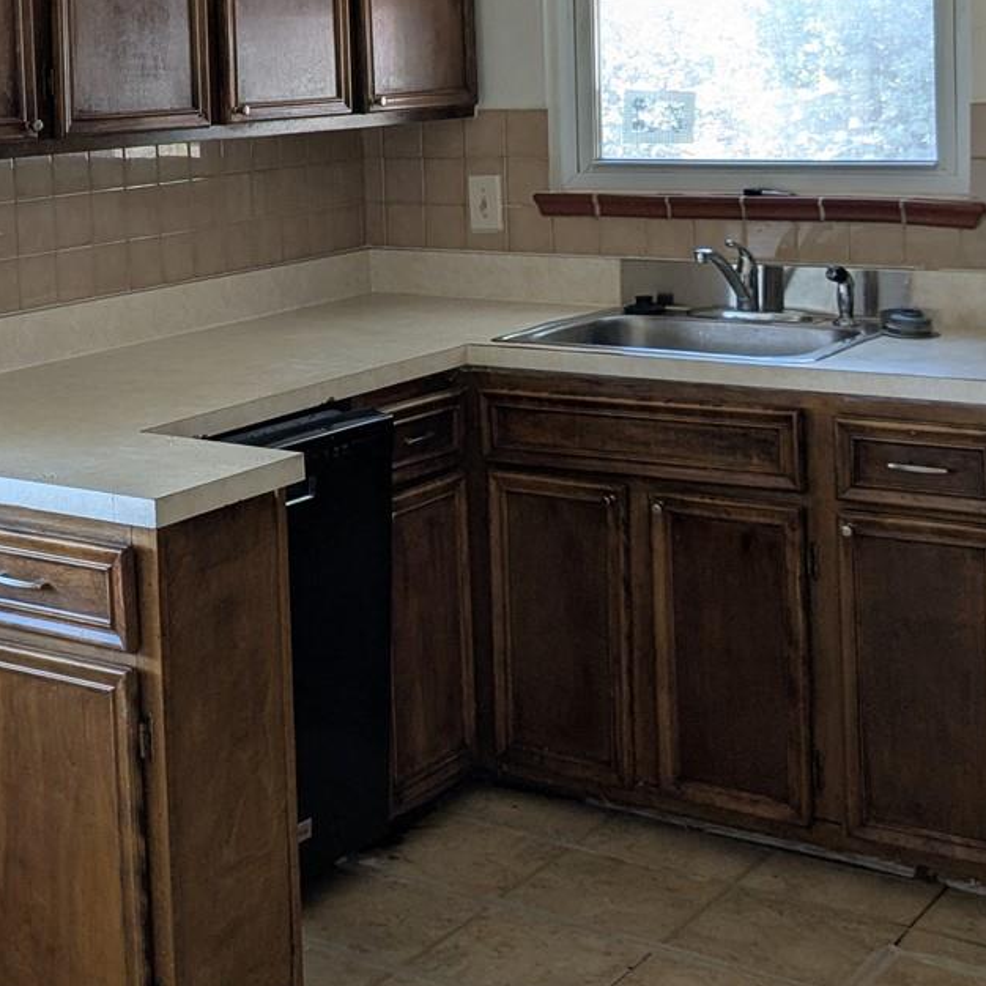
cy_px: 158
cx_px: 95
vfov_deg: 27.4
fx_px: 1966
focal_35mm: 61
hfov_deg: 27.1
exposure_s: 1/40
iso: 64
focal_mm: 4.38
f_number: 1.73
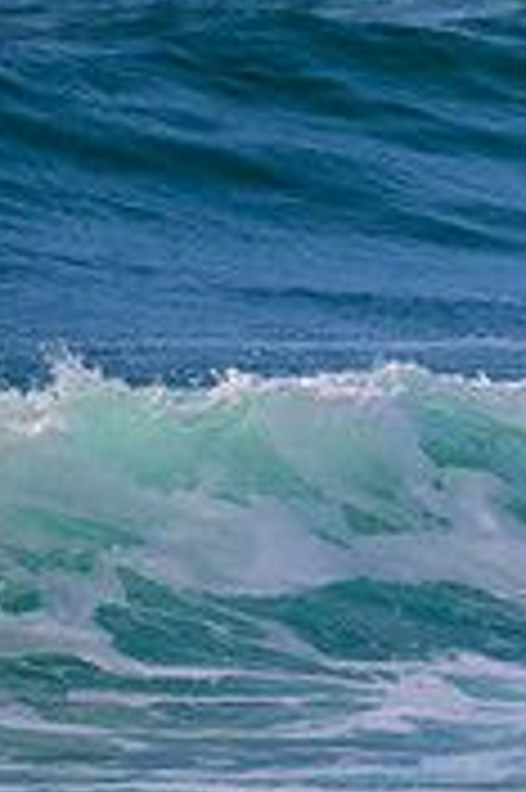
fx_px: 57904
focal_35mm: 2637
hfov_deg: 0.5
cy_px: 515
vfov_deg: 0.8
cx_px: 1254
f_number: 11
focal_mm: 800
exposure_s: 1/2000
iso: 1100
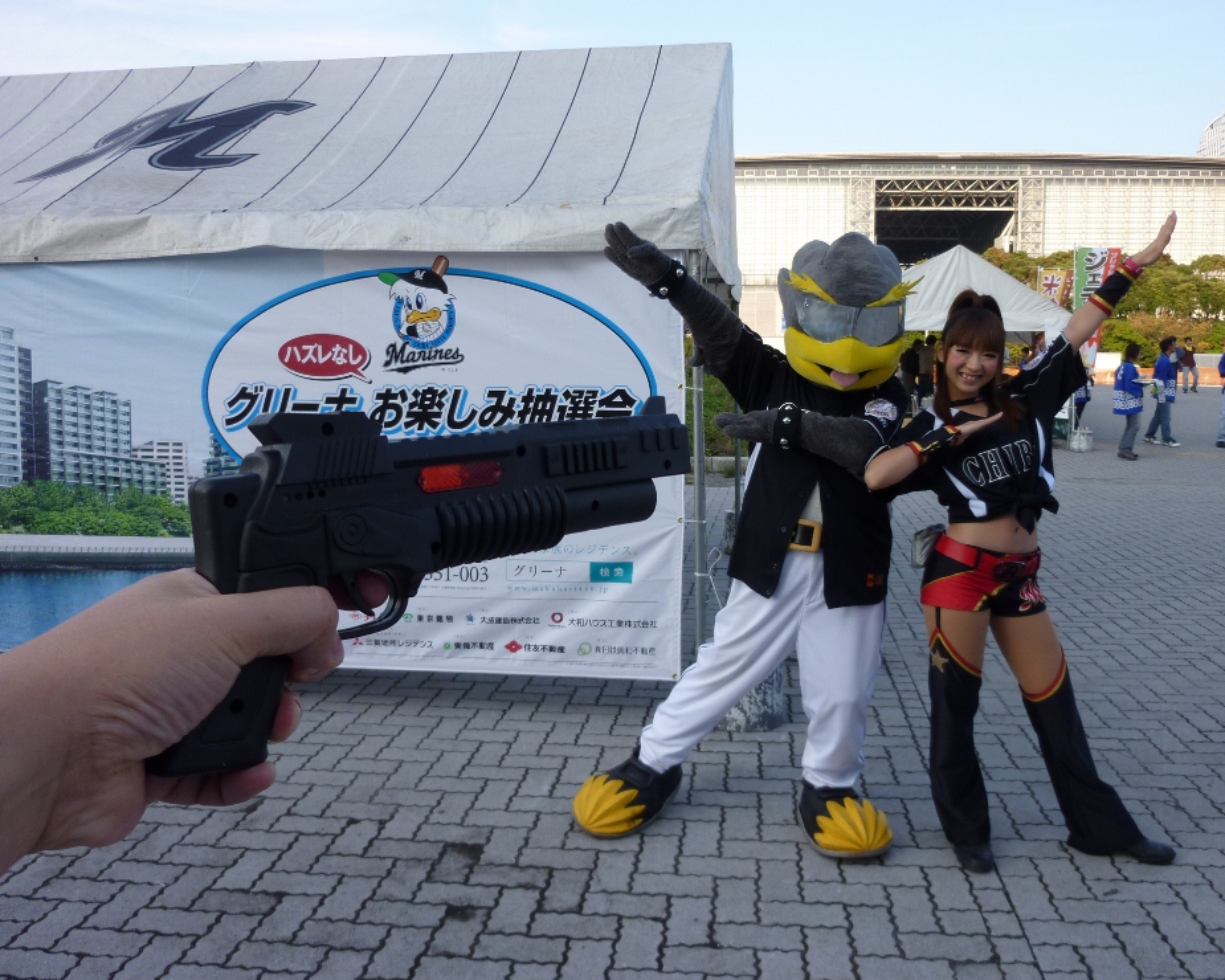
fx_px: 979
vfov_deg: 53.2
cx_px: 670
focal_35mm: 27
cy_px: 473
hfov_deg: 63.9
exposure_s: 1/250
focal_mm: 4.5
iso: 80
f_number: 3.3
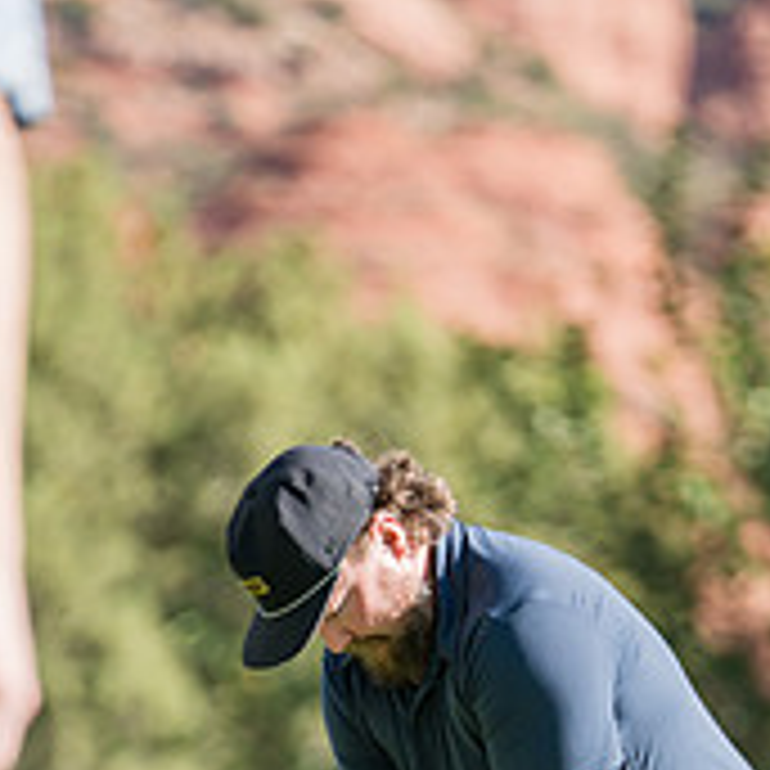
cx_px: 378
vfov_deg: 4.7
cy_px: 1009
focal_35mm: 371
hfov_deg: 4.7
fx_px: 9337
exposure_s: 1/2000
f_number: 2.8
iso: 250
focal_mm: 166
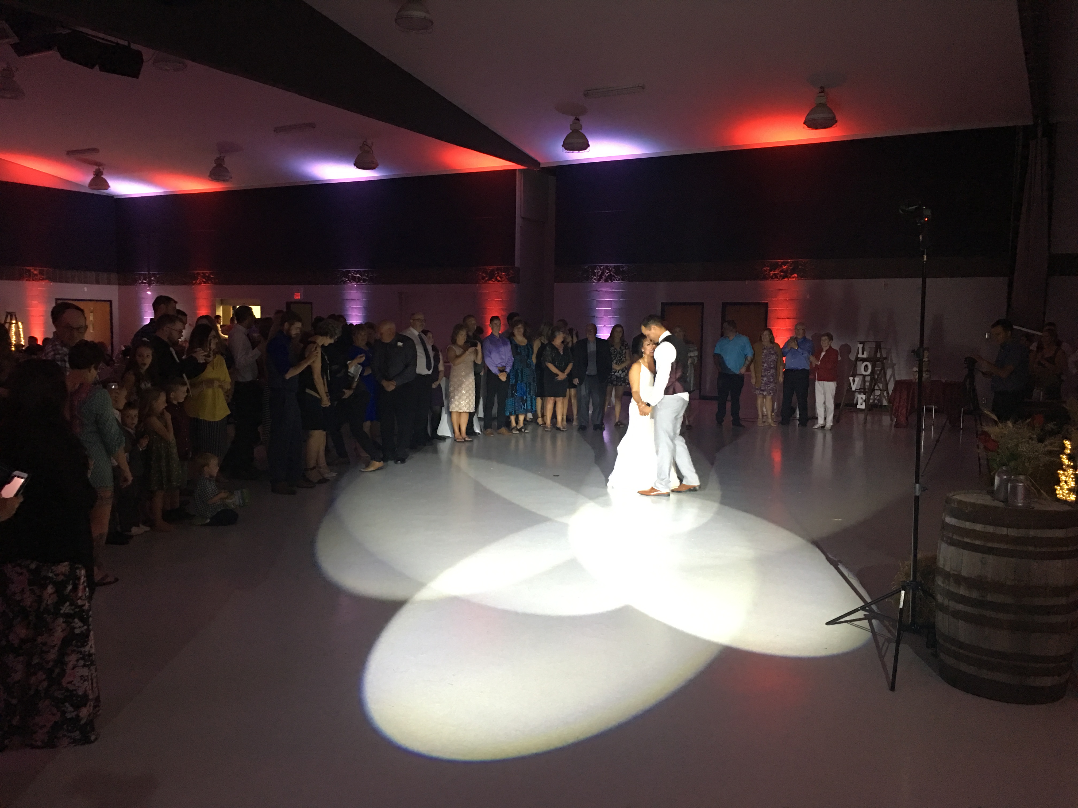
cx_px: 539
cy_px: 404
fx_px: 903
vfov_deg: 48.2
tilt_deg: -4.7
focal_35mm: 29
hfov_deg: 61.7
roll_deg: -1.6
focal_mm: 4.15
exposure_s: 1/15
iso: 100
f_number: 2.2
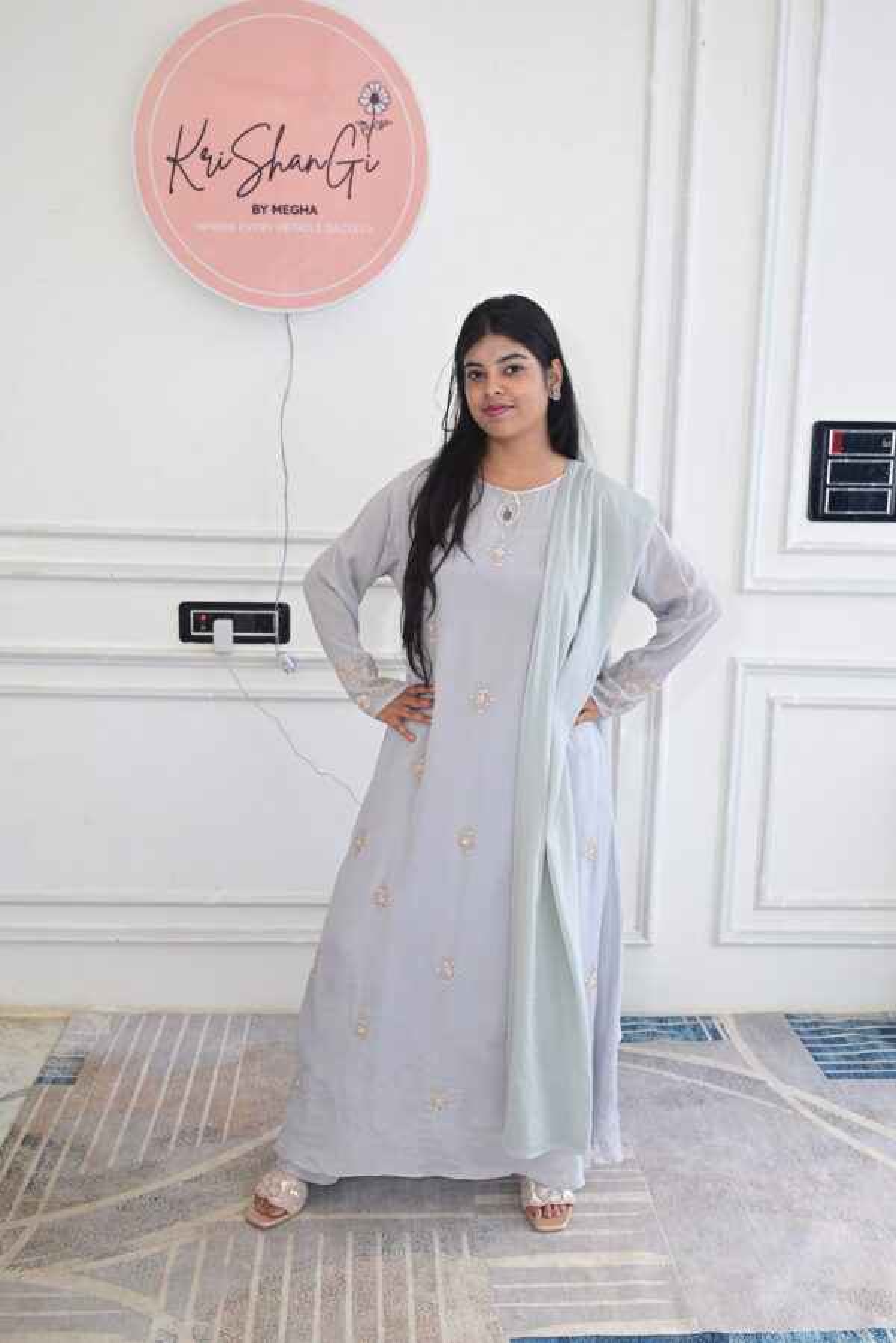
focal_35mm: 34
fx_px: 1268
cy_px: 672
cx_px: 448
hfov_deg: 38.9
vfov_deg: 55.8
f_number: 5
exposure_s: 1/125
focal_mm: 34
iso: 250
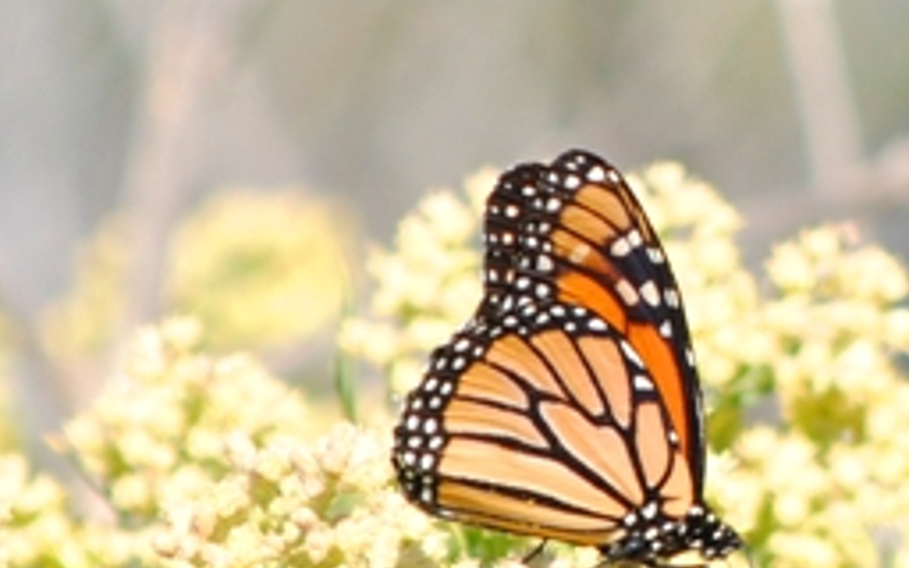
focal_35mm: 1391
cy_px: 213
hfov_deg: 1.5
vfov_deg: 0.9
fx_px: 34460
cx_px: 728
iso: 200
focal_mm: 200
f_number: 5.6
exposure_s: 1/400
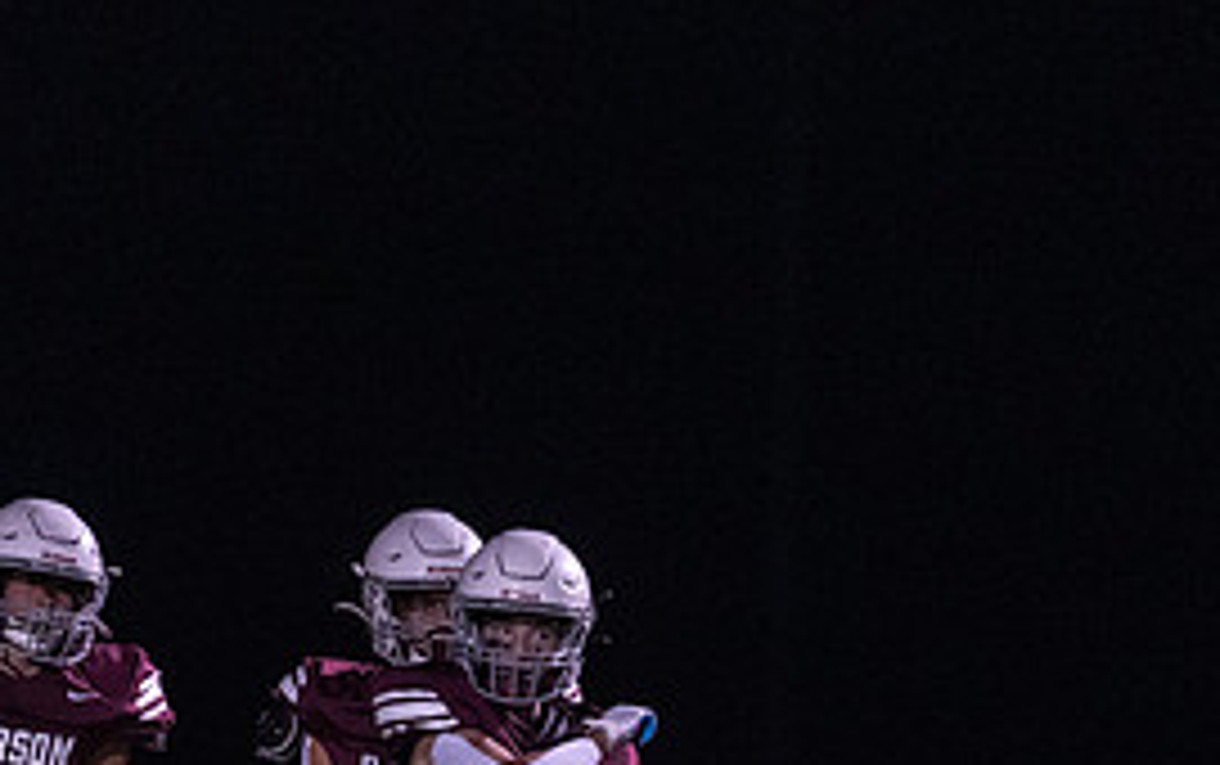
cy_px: 804
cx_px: 571
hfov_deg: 3.2
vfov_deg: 2.0
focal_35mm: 665
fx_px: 22134
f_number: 2.8
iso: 4000
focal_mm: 200
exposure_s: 1/1000
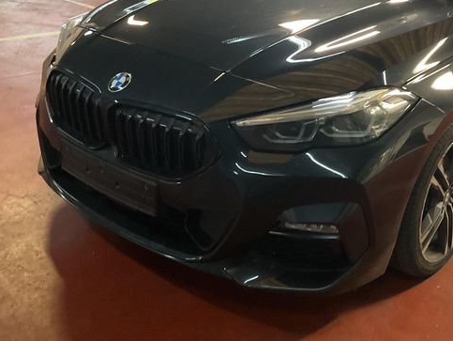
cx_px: 340
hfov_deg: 38.6
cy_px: 88
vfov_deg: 29.9
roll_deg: -6.8
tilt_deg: -15.4
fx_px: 629
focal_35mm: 48
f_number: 1.8
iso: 250
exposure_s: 1/50
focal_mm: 3
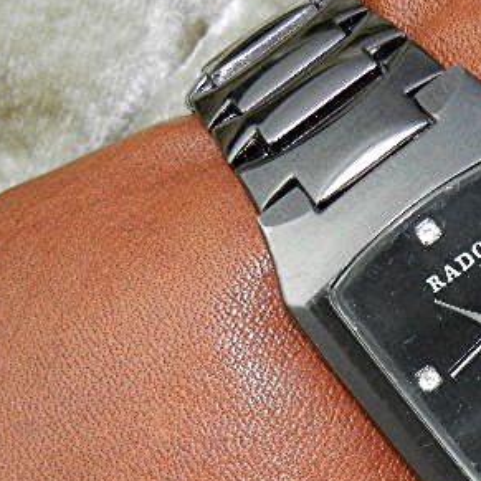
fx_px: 2075
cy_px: 370
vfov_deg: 13.2
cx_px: 512
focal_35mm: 132
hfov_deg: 13.0
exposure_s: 1/30
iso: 800
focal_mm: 12.2
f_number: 4.1
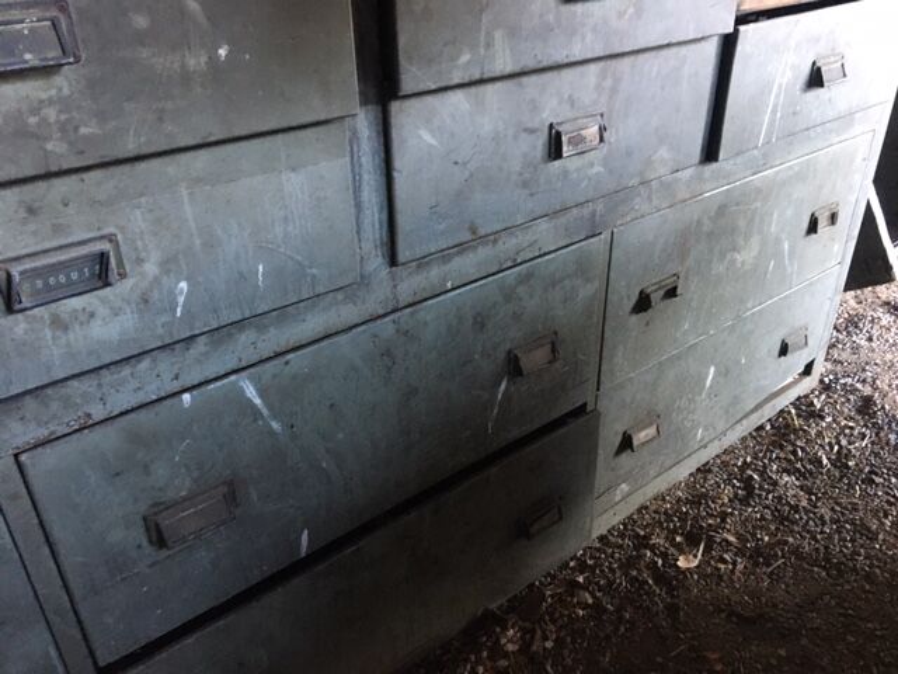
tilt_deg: -28.9
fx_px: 752
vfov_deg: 48.2
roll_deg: +2.7
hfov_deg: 61.7
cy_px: 337
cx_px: 449
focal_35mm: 29
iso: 200
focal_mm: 4.15
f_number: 2.2
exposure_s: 1/17
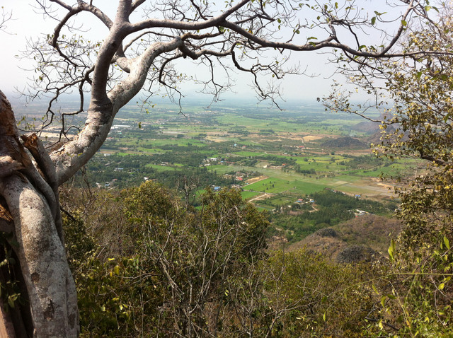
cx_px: 226
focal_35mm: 35
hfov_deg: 52.7
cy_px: 169
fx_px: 457
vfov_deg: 40.6
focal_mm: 3.85
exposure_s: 1/1160
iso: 80
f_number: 2.8
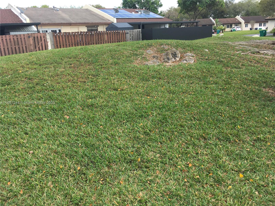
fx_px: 230
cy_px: 103
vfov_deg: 48.2
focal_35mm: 29
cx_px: 138
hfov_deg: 61.7
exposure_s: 1/196
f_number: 2.2
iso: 25
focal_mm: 4.15
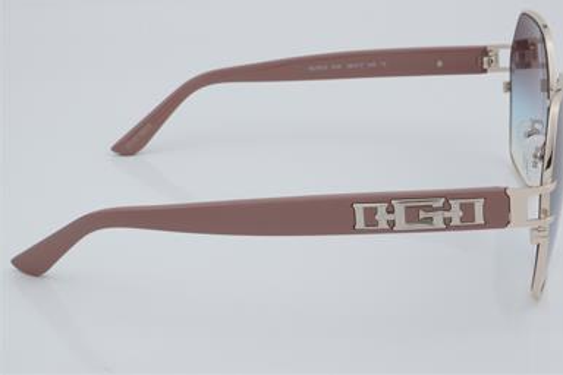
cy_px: 182
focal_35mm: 78
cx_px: 292
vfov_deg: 17.5
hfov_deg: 26.0
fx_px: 1220
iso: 100
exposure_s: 1/4
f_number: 32
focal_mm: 50
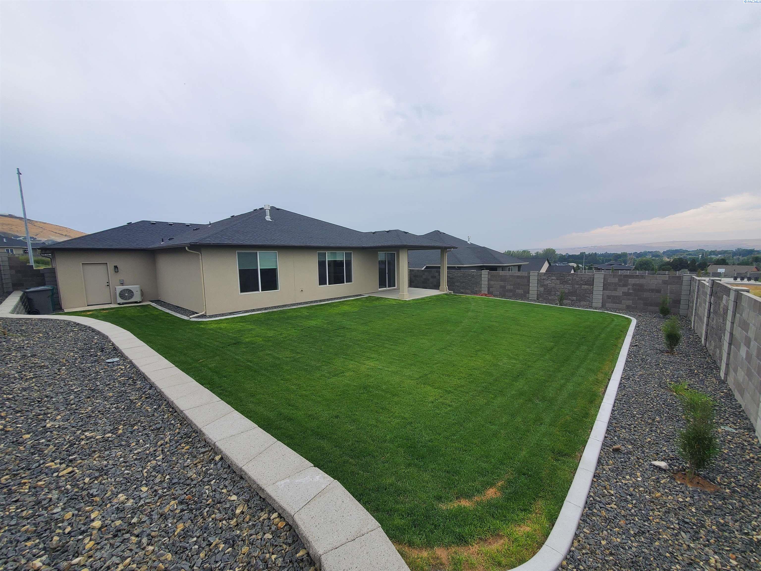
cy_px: 286
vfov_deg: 89.9
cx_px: 380
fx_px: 286
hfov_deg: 106.2
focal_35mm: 13
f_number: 2.2
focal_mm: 1.8
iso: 50
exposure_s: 1/352
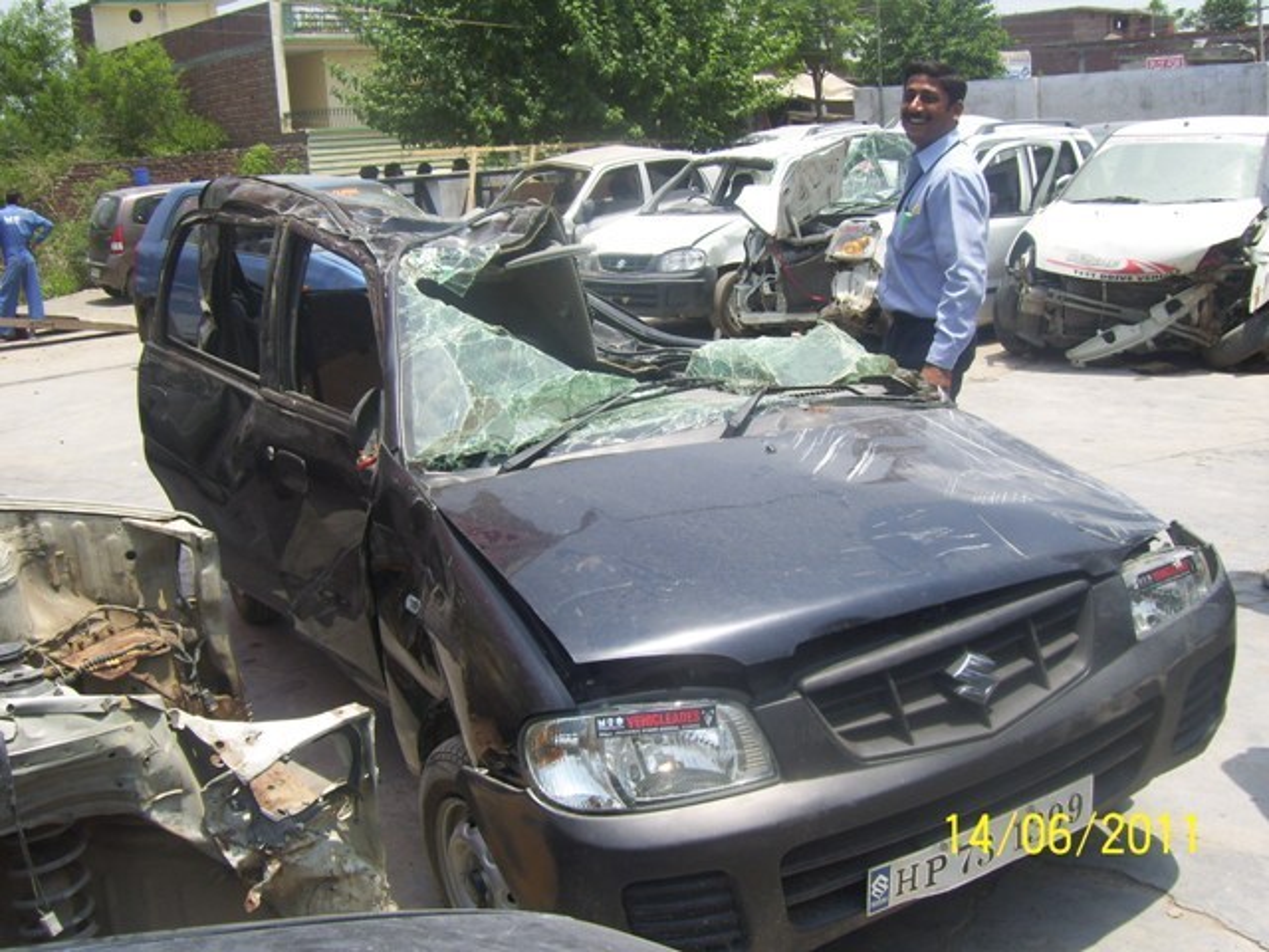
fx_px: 1320
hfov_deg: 51.4
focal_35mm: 36
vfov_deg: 39.7
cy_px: 476
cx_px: 634
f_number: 4.8
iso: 80
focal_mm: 6
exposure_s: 1/320
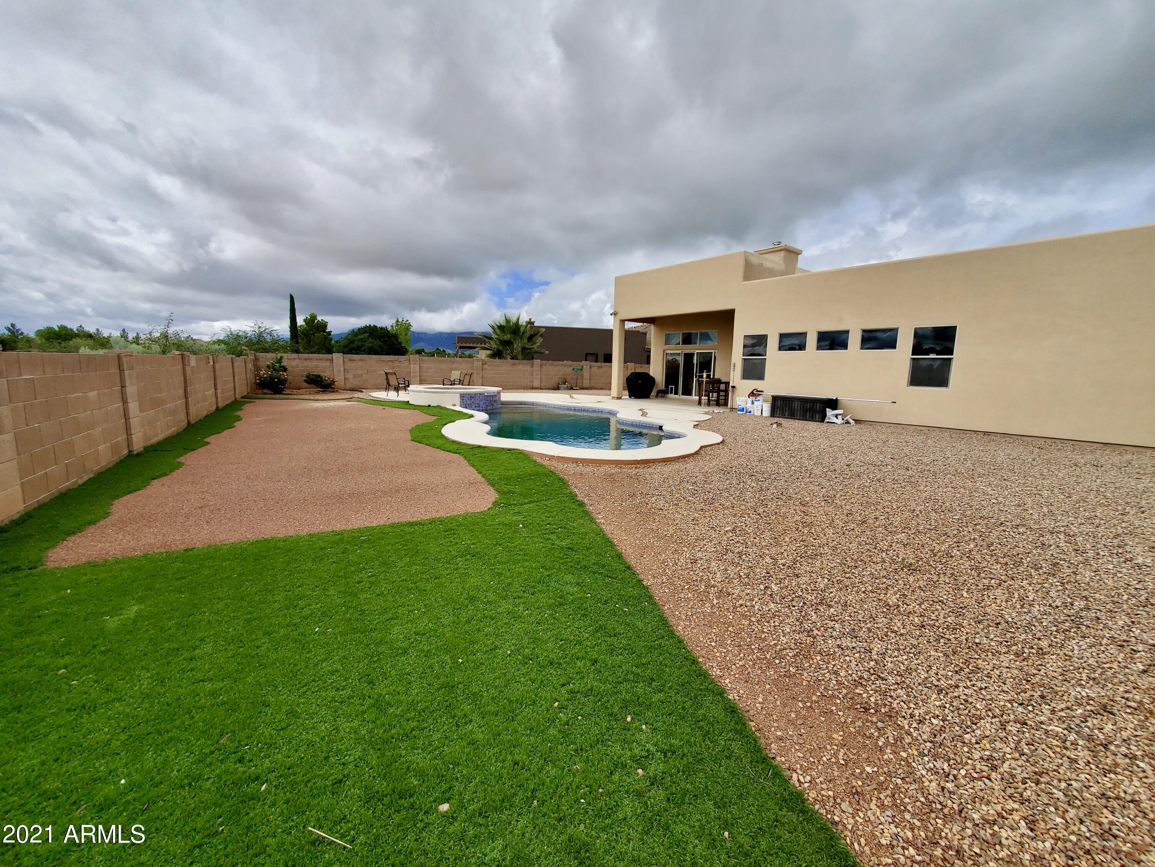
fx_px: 434
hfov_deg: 106.2
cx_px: 578
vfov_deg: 89.9
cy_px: 434
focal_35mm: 13
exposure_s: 1/1293
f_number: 2.2
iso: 50
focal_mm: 1.8
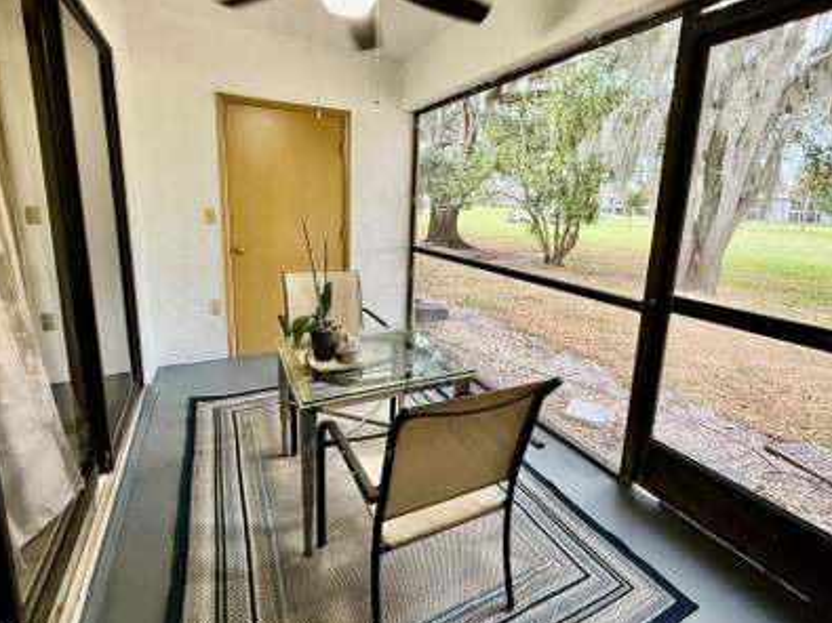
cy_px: 274
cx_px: 430
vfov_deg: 74.4
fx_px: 408
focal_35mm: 17
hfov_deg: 91.0
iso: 250
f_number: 2.2
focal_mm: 2.22
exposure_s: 1/60
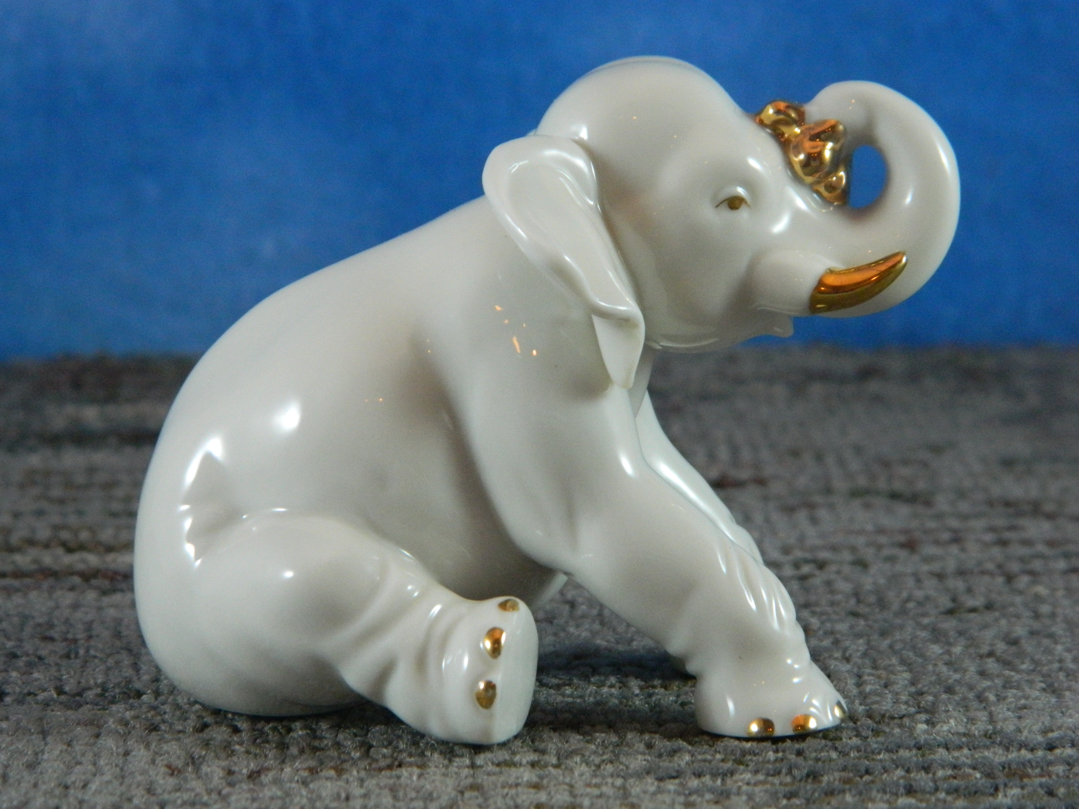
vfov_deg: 11.5
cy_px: 404
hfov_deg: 15.3
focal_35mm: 129
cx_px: 540
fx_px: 4021
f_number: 4.7
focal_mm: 23.2
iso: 400
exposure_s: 1/40
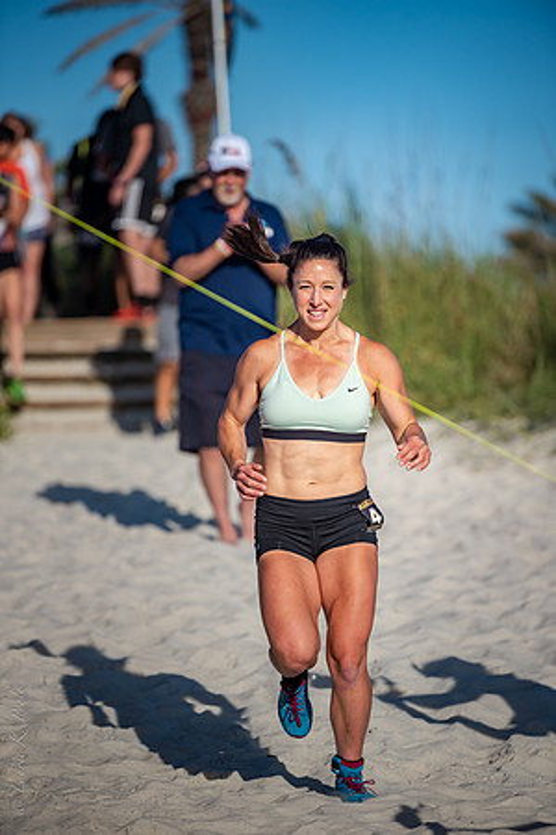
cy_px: 418
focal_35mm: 200
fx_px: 4633
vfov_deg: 10.3
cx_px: 278
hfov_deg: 6.9
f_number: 2.8
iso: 320
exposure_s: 1/4000
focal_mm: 200
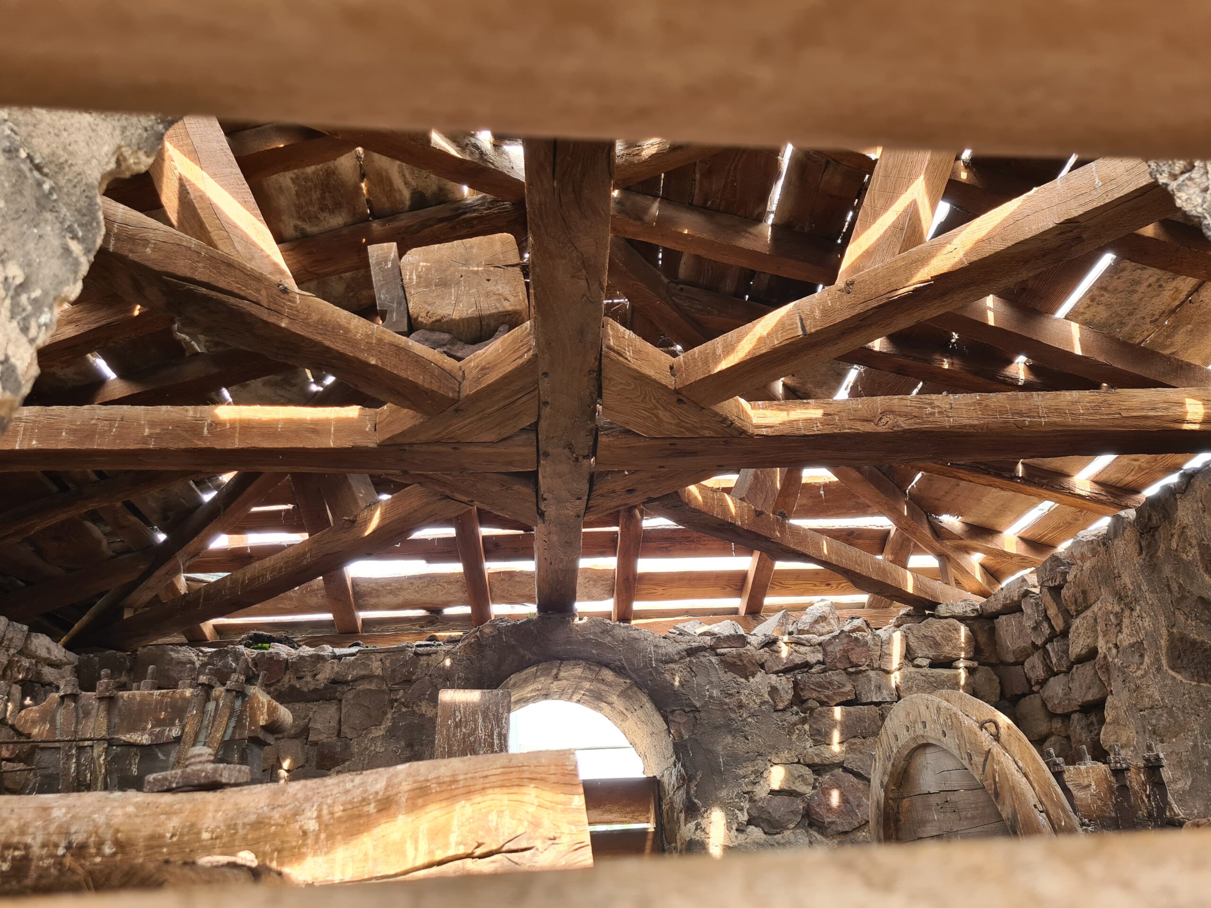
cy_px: 454
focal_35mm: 26
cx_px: 606
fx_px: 910
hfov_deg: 67.3
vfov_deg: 53.1
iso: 80
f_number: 1.8
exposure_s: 1/100
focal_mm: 5.4
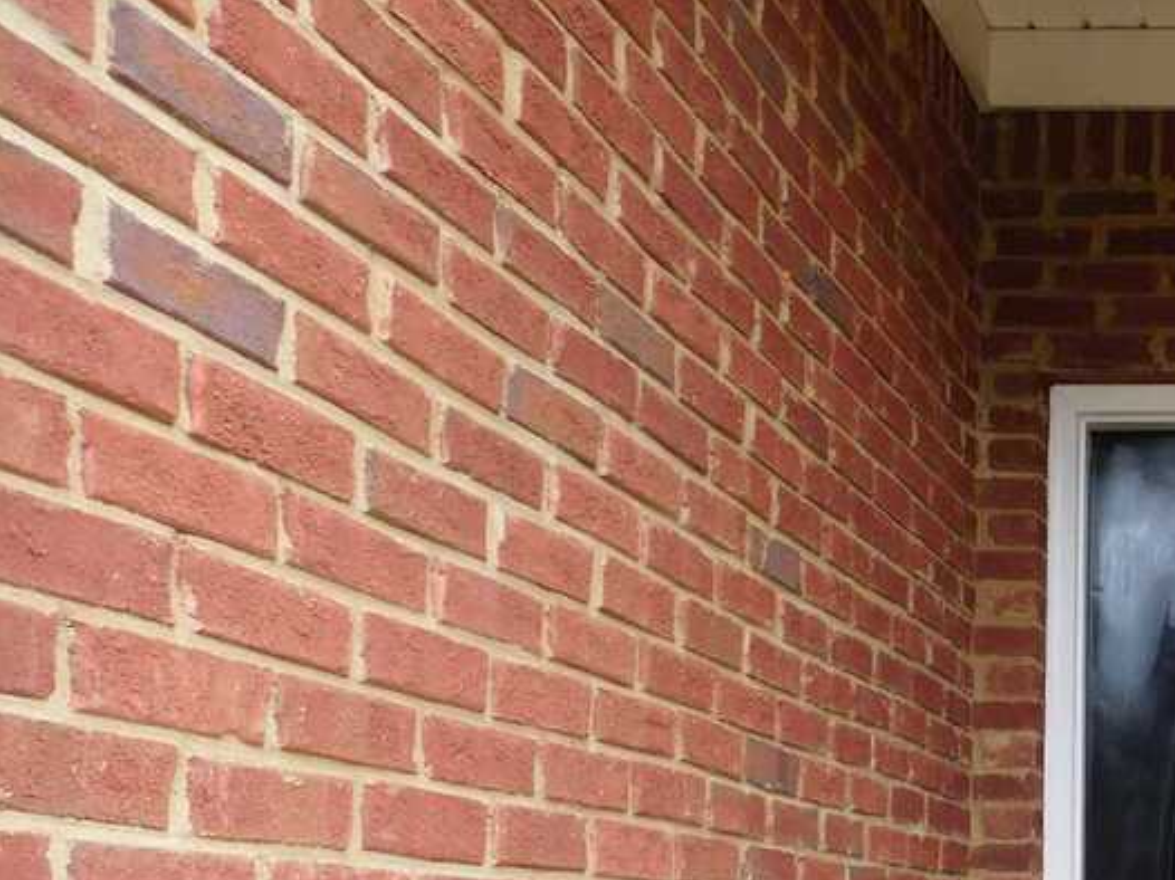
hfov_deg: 30.1
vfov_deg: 24.8
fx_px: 1900
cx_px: 1354
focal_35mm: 56
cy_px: 887
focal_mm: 4
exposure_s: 1/60
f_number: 3
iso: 125
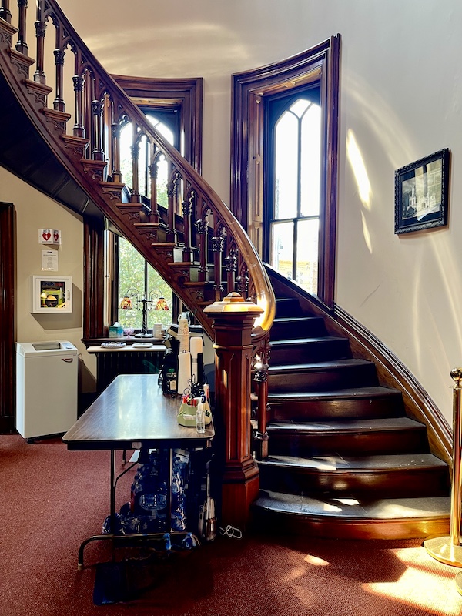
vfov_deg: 69.4
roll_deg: +0.1
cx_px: 231
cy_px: 308
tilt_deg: -2.5
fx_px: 445
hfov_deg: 54.9
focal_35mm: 25
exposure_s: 1/60
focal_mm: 5.1
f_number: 1.6
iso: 100
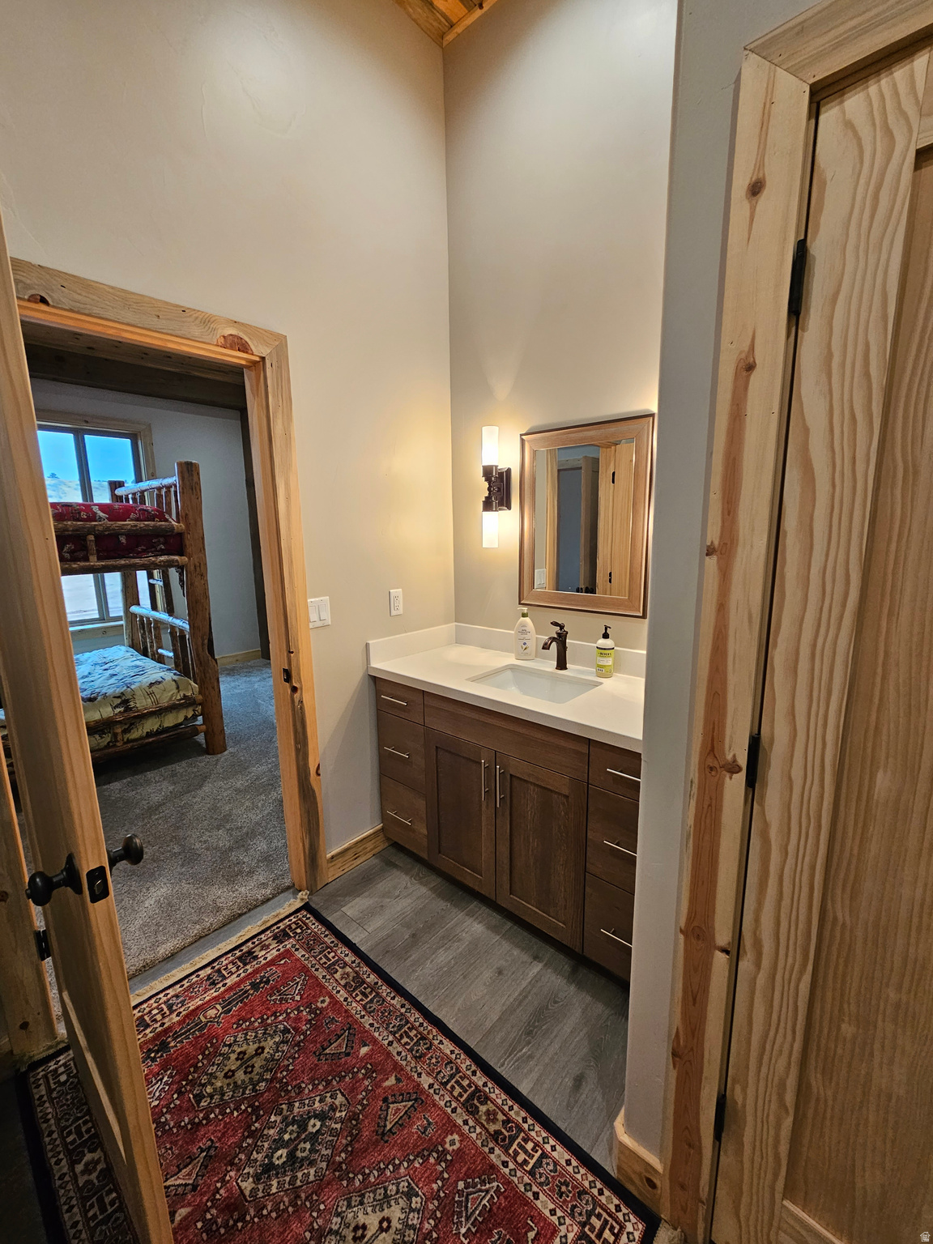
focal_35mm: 13
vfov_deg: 106.2
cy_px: 622
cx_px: 466
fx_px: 467
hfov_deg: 89.9
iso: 200
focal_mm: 2.2
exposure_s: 1/60
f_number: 2.2
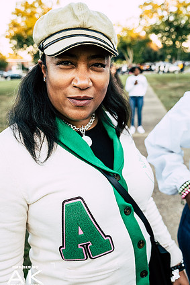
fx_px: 277
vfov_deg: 54.4
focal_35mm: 35
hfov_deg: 37.9
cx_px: 95
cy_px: 140
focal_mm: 22
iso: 800
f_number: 3.2
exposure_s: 1/200
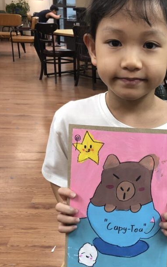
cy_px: 145
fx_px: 357
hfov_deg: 25.7
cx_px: 143
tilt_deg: -19.4
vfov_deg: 41.0
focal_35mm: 49
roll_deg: -2.3
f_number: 1.8
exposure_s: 1/30
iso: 32
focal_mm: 3.99
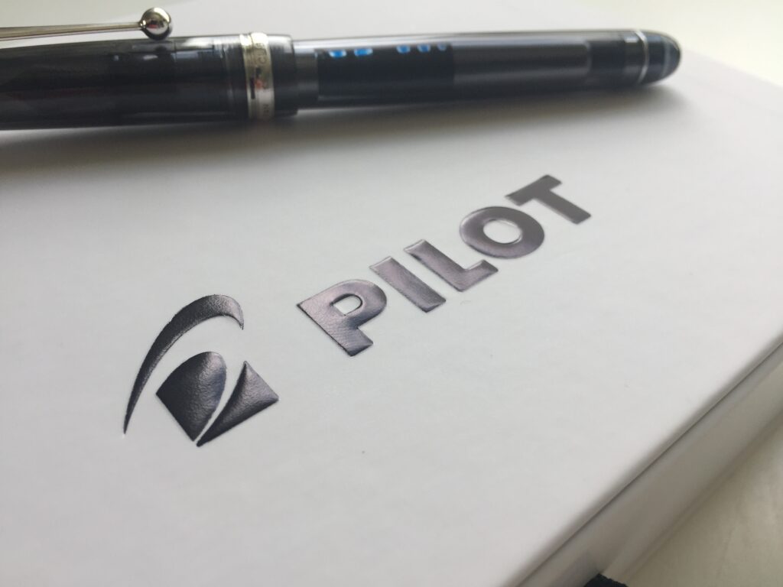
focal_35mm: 29
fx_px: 656
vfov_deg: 48.2
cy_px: 294
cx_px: 392
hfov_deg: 61.7
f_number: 2.2
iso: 32
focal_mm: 4.15
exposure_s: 1/273
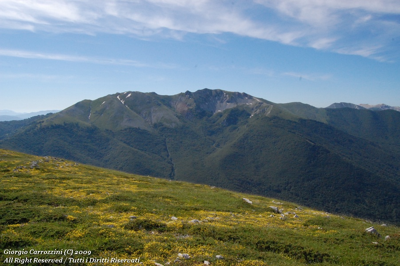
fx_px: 300
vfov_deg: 47.9
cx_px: 200
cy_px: 133
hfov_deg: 67.4
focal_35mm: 27
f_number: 16
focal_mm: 18
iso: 1600
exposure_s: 1/1000
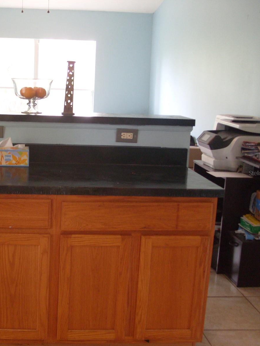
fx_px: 470
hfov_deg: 30.0
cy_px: 173
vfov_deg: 40.4
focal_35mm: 47
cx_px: 44
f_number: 2.8
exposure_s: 1/20
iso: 200
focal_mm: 7.8
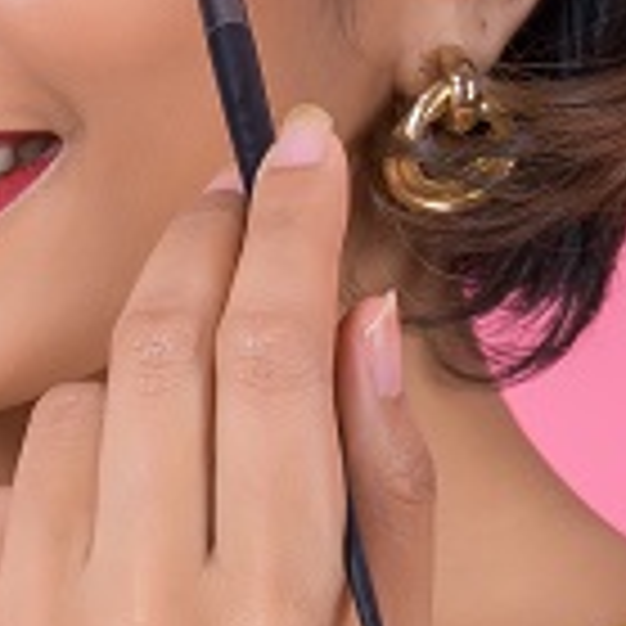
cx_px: -815
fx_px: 5197
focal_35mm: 254
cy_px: 187
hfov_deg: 6.6
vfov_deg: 6.9
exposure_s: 1/100
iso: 100
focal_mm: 52
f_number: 8
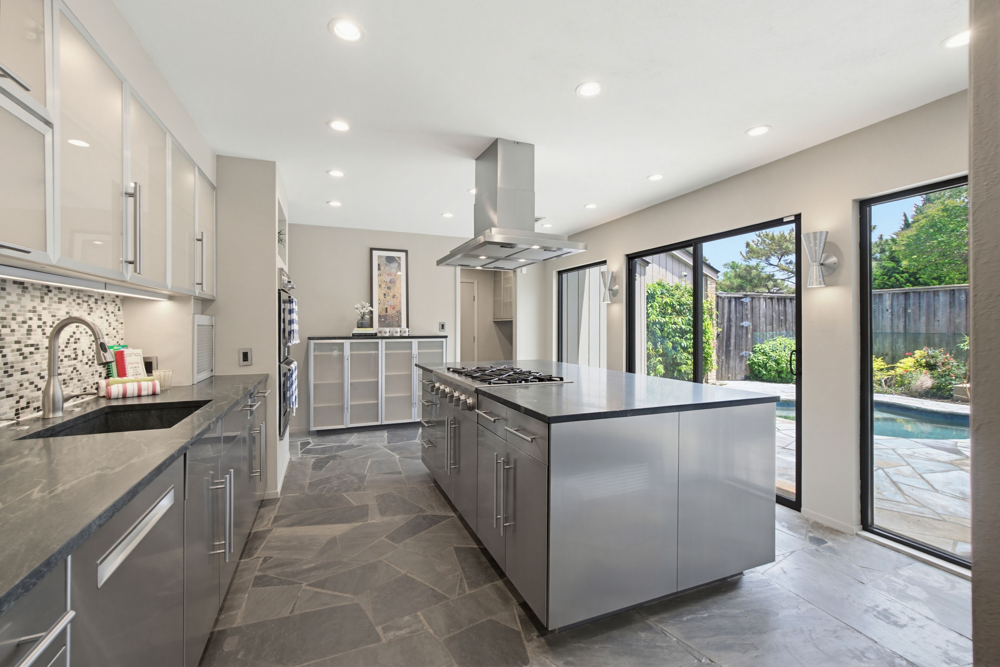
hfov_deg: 100.4
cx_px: 500
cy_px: 334
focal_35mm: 15
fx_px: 417
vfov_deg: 77.3
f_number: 11
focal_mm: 10
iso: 200
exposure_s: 1/2.5
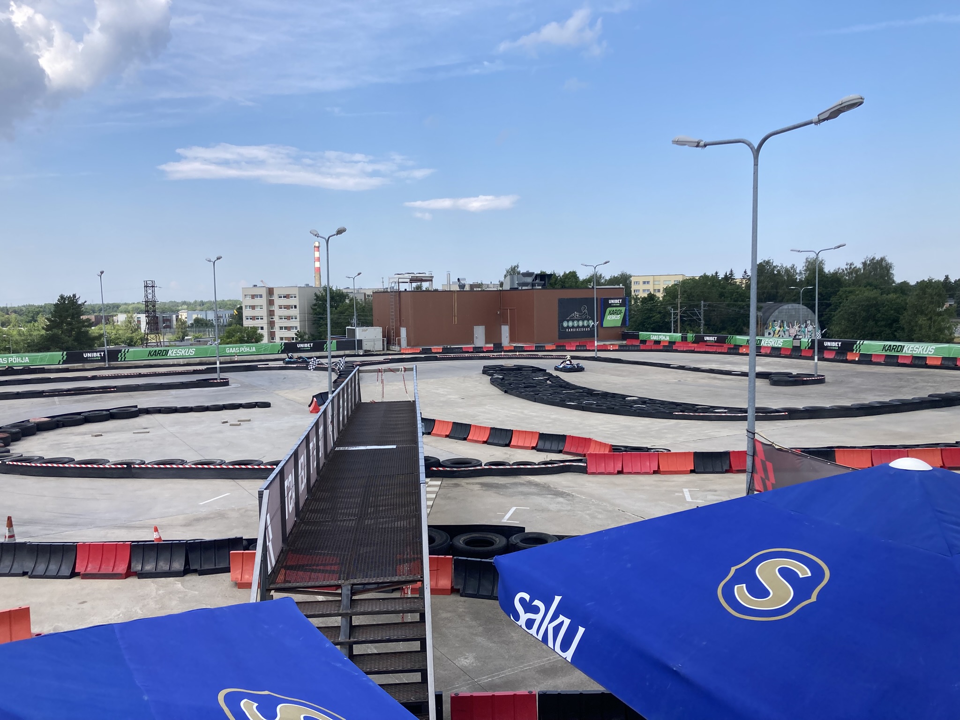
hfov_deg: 63.4
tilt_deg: -3.9
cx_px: 480
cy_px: 360
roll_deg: +0.2
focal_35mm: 28
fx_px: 777
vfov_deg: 49.7
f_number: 1.8
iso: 20
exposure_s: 1/1372
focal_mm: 3.99
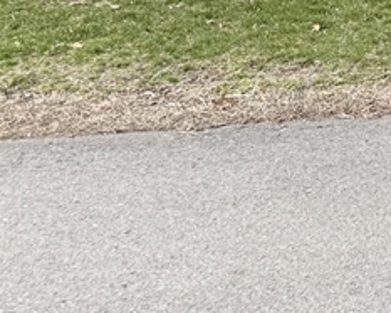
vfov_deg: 13.0
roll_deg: -0.5
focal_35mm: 103
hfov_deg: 14.8
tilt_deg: +2.0
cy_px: -316
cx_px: 817
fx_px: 1191
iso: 80
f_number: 1.78
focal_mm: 6.76
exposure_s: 1/2000
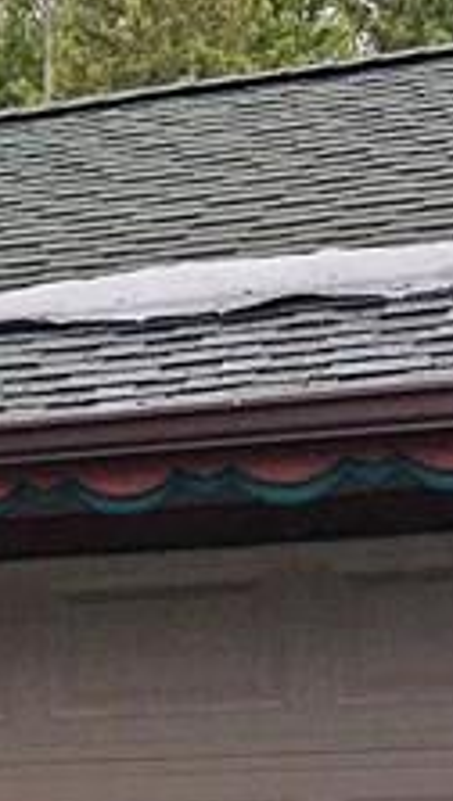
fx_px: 3086
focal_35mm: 145
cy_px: 514
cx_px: -1330
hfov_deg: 6.7
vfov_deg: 14.8
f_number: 2.2
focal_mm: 4.15
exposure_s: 1/950
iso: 25
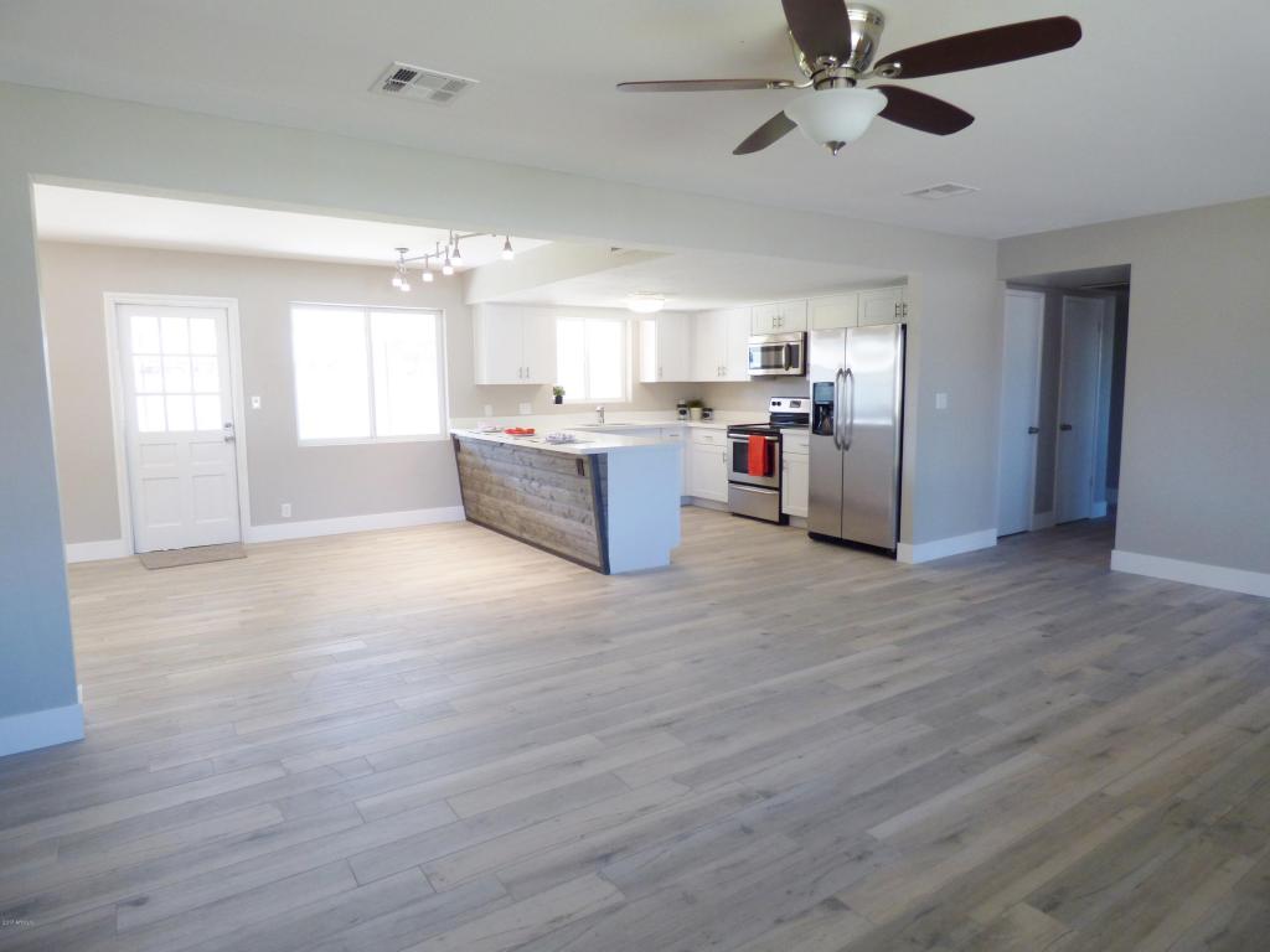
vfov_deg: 66.0
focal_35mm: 20
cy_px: 476
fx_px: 734
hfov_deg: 81.7
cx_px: 635
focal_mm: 3.58
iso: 125
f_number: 2.8
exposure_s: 1/60
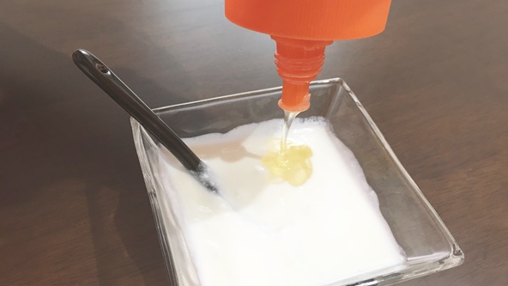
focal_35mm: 32
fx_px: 431
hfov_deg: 61.0
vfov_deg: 36.6
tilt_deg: -51.2
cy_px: 166
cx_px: 255
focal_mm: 4.15
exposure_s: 1/30
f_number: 2.2
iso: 80
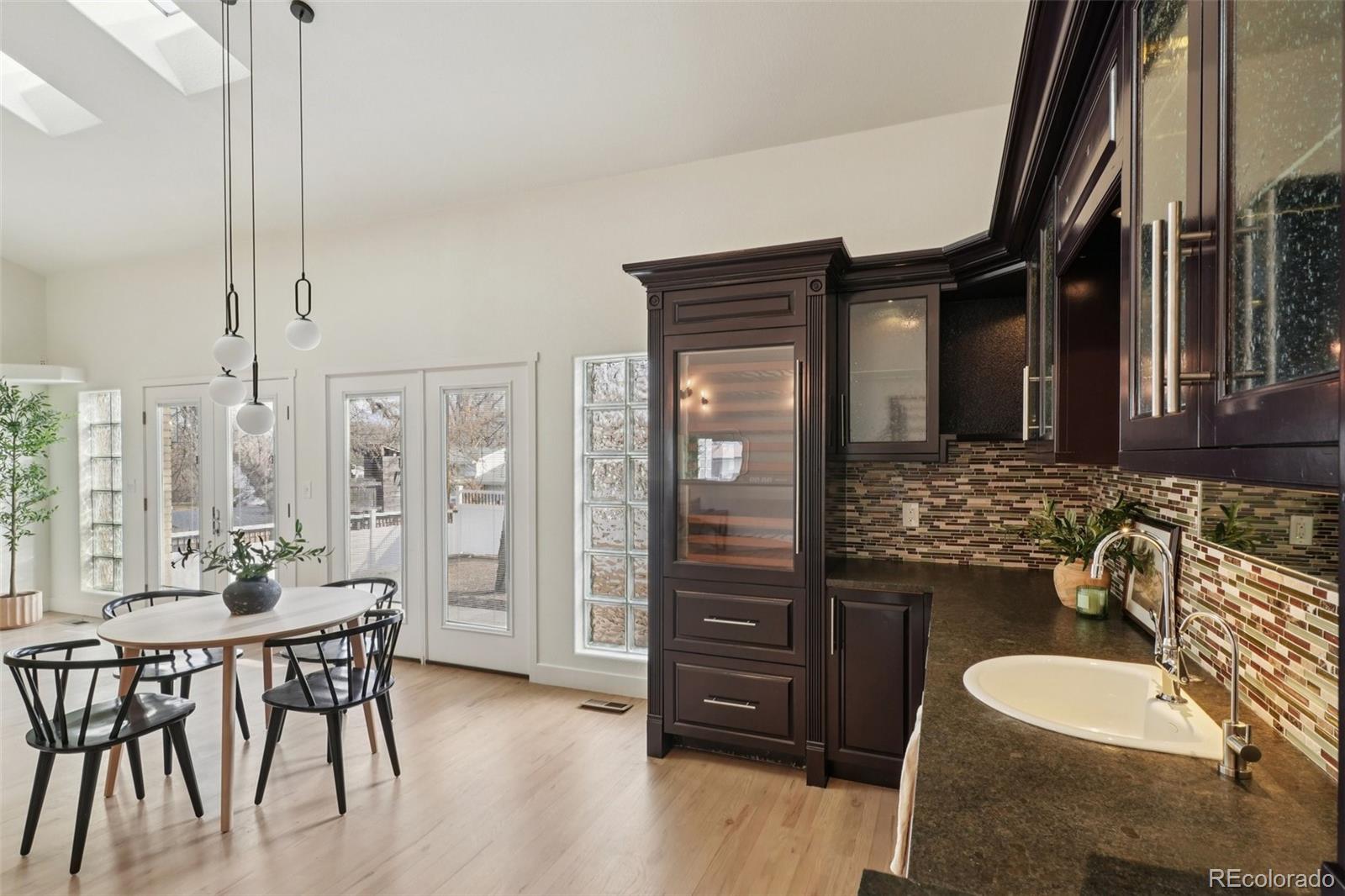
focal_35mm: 16
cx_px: 672
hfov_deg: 95.0
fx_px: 616
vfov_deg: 72.0
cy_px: 448
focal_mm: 11
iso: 400
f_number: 8
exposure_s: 1/30
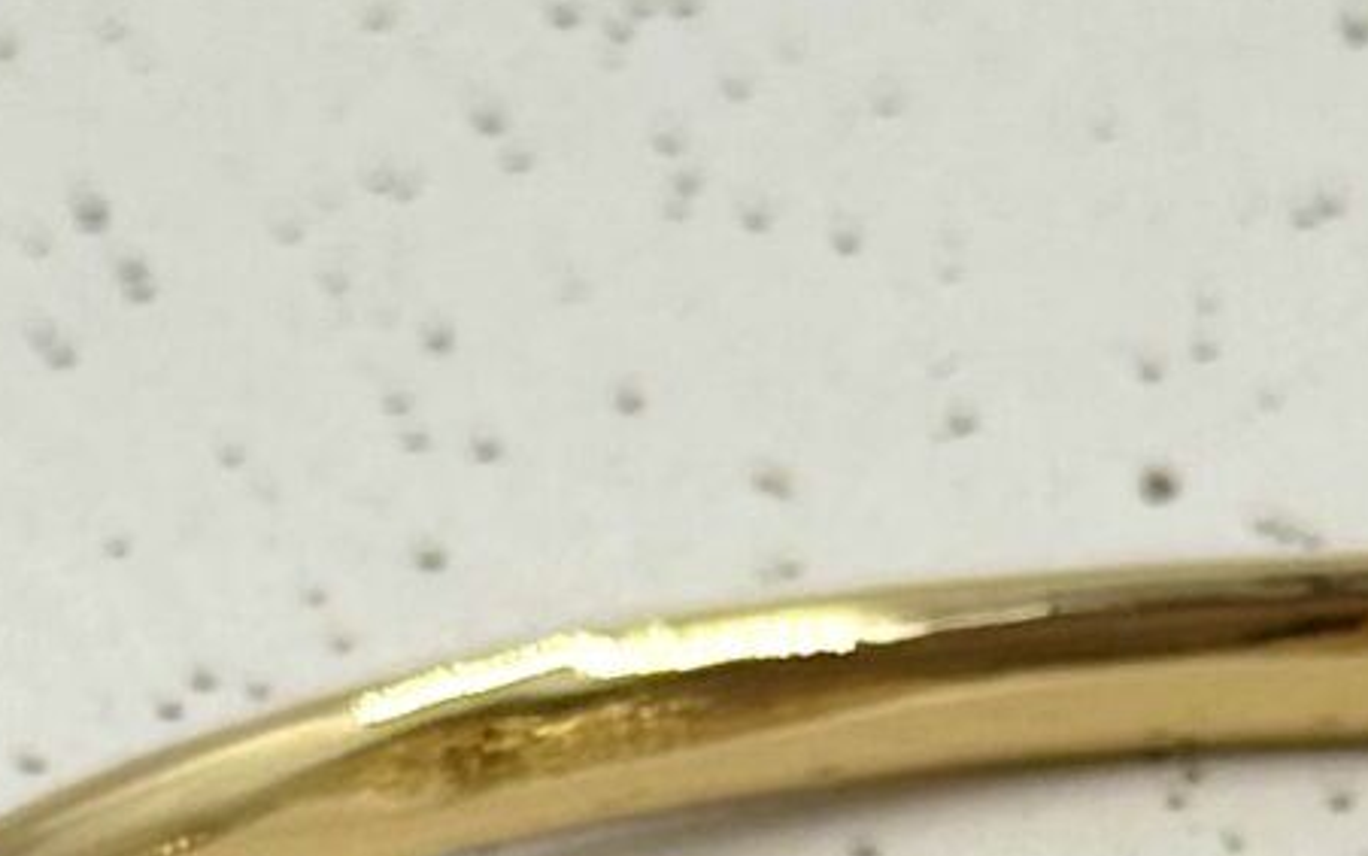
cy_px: 1633
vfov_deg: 4.5
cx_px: 1313
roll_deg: +0.0
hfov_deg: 7.2
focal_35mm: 289
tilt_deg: -43.7
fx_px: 10776
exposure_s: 1/980
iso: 64
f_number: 1.78
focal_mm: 6.76
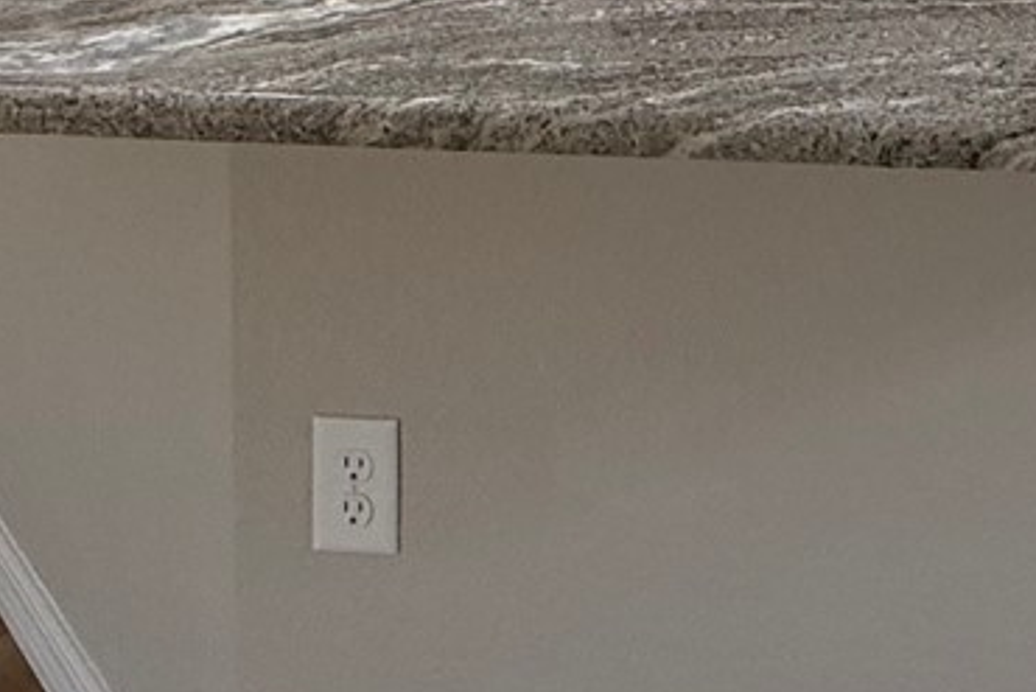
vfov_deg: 17.2
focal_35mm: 63
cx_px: 804
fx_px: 1814
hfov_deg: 31.2
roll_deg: -0.3
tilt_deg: -2.4
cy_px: -600
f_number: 2.2
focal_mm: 2.22
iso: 200
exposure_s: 1/120
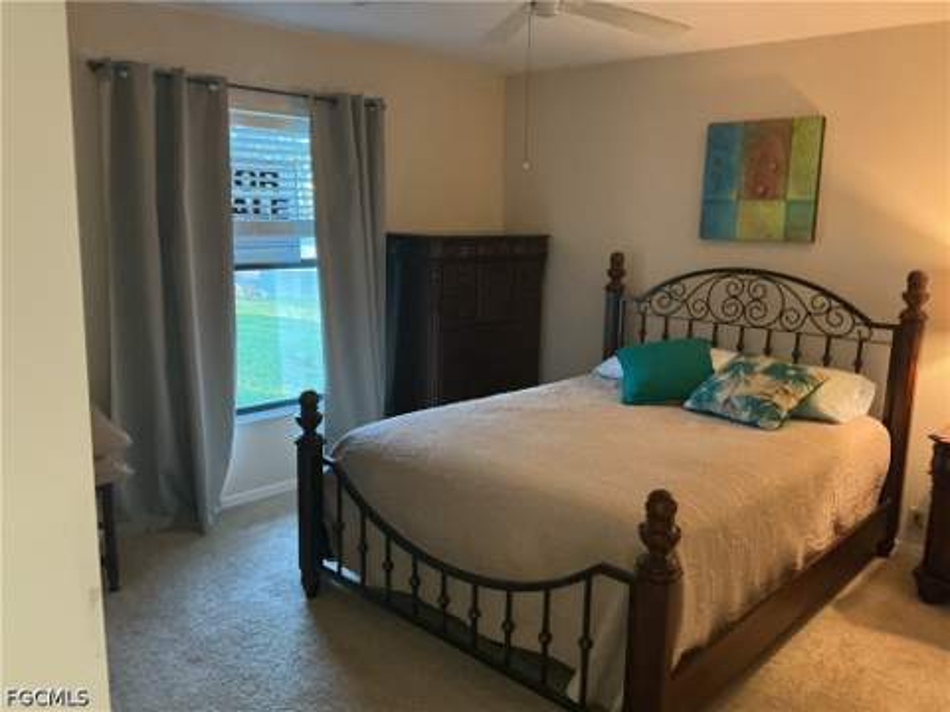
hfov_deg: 61.7
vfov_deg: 48.2
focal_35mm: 29
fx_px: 796
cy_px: 356
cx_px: 475
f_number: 1.8
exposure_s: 1/30
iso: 500
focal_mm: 3
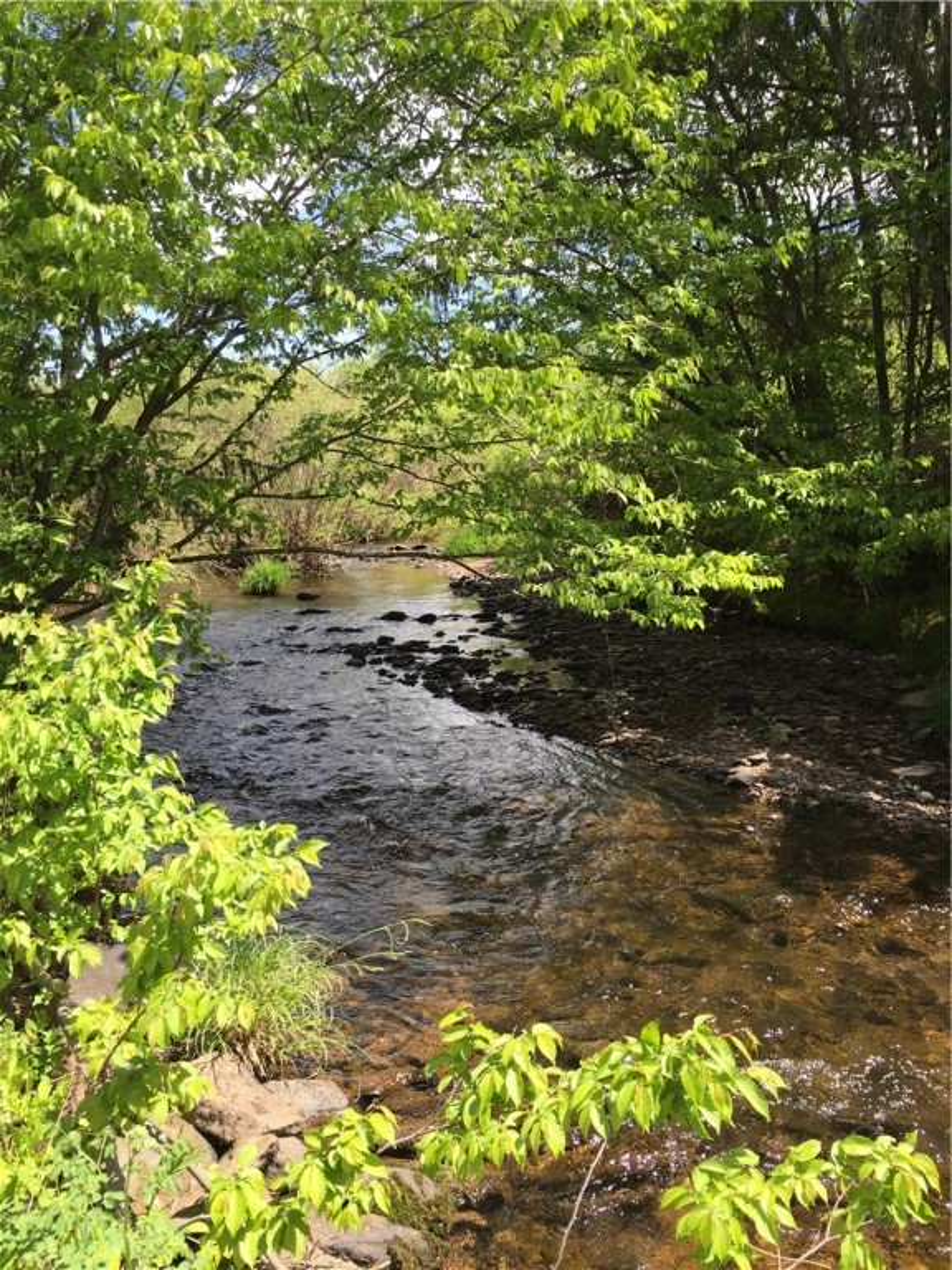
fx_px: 1063
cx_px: 476
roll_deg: +0.9
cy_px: 635
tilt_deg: -6.7
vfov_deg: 61.7
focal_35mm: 29
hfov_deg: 48.2
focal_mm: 4.15
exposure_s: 1/628
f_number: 2.2
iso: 32
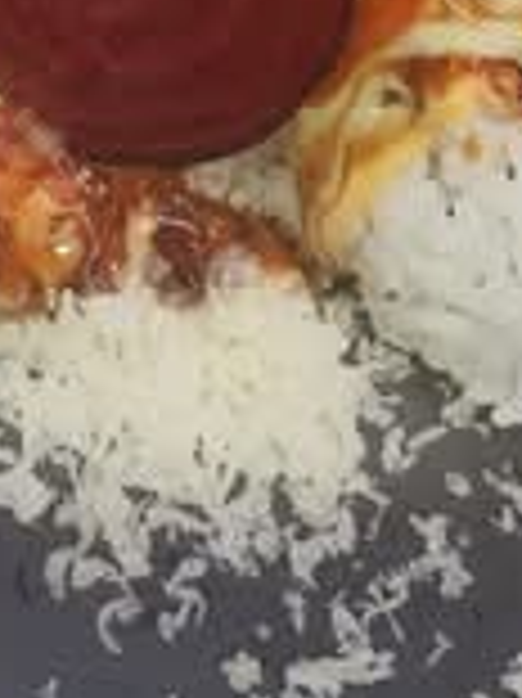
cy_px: -403
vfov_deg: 16.2
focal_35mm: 109
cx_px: 27
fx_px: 2195
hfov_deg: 13.4
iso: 640
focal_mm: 5.54
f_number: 1.8
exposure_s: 1/100
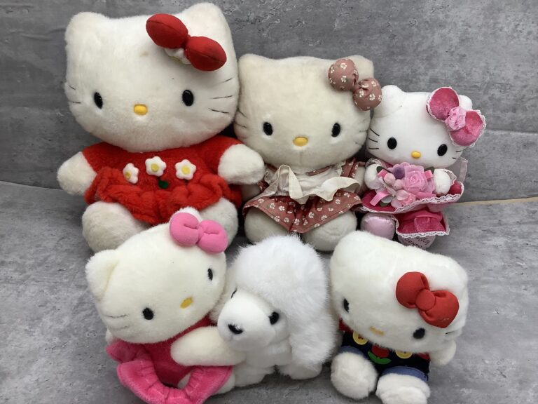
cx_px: 269
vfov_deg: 45.4
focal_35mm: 31
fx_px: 482
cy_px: 202
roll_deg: +0.5
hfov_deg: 58.4
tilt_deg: -30.6
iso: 50
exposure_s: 1/120
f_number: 2.4
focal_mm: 3.3
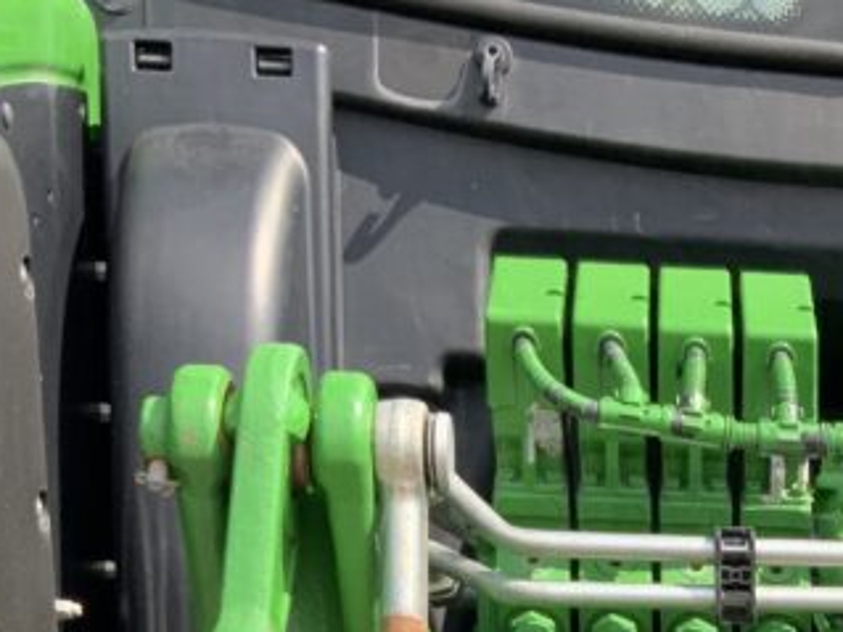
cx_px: 1062
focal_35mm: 93
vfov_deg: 14.6
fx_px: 2264
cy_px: 994
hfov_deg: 19.6
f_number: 1.8
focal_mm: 3
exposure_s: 1/325
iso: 16
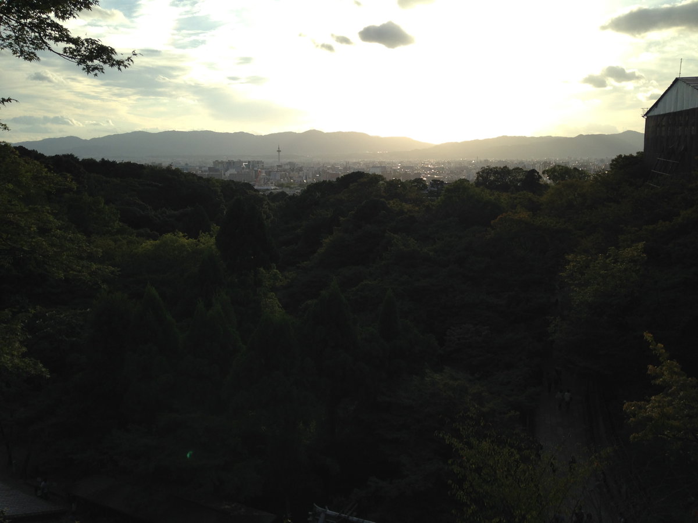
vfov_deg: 42.9
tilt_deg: -9.0
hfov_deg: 55.4
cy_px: 262
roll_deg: -0.2
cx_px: 349
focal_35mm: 33
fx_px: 665
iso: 50
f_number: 2.4
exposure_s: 1/1506
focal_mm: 4.12
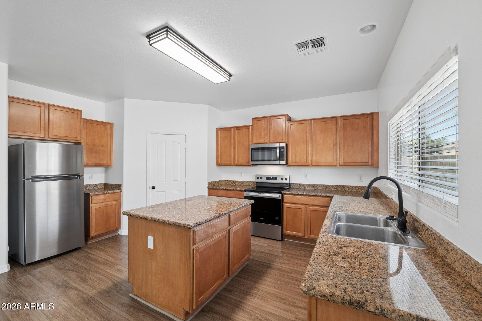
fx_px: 187
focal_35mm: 14
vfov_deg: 81.2
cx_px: 241
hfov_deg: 104.3
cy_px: 160
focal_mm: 14
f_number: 8
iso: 400
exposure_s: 1/15
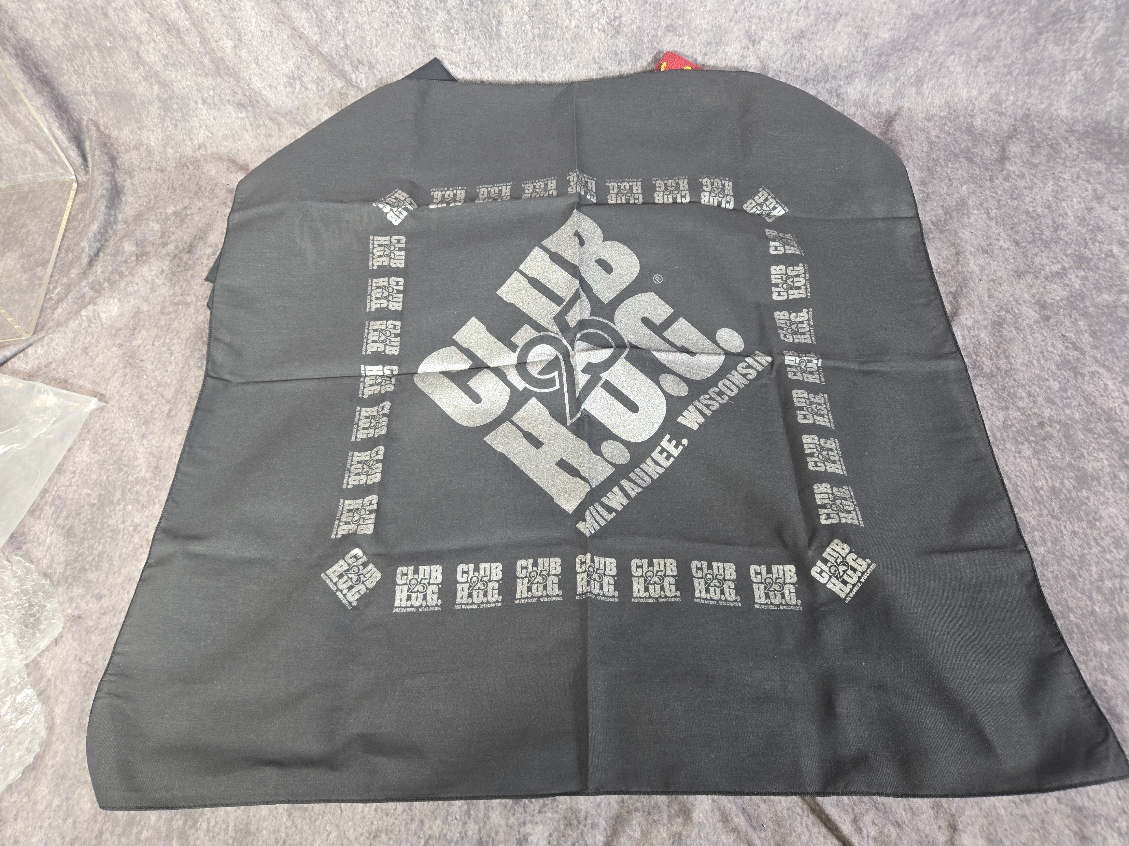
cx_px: 564
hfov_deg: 73.9
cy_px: 423
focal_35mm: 23
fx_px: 750
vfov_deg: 58.9
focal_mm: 5.4
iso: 80
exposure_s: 1/120
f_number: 1.8
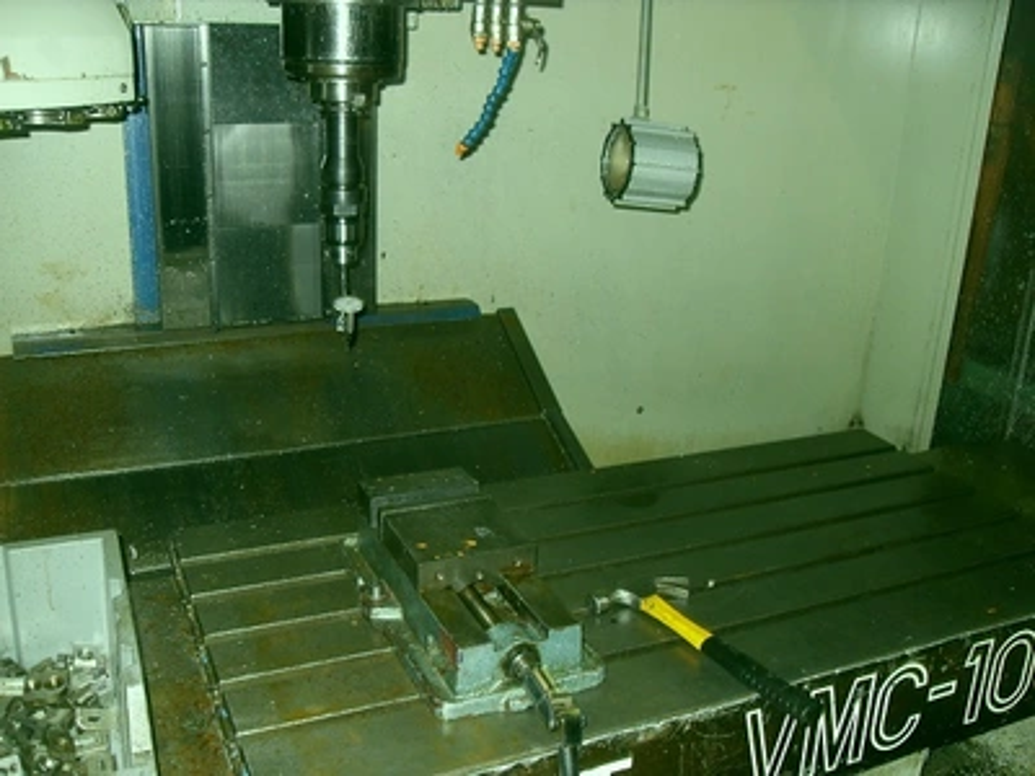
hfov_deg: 54.0
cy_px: 388
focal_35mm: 34
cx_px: 518
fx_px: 1017
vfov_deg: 41.8
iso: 100
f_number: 2.8
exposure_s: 1/45
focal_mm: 6.3
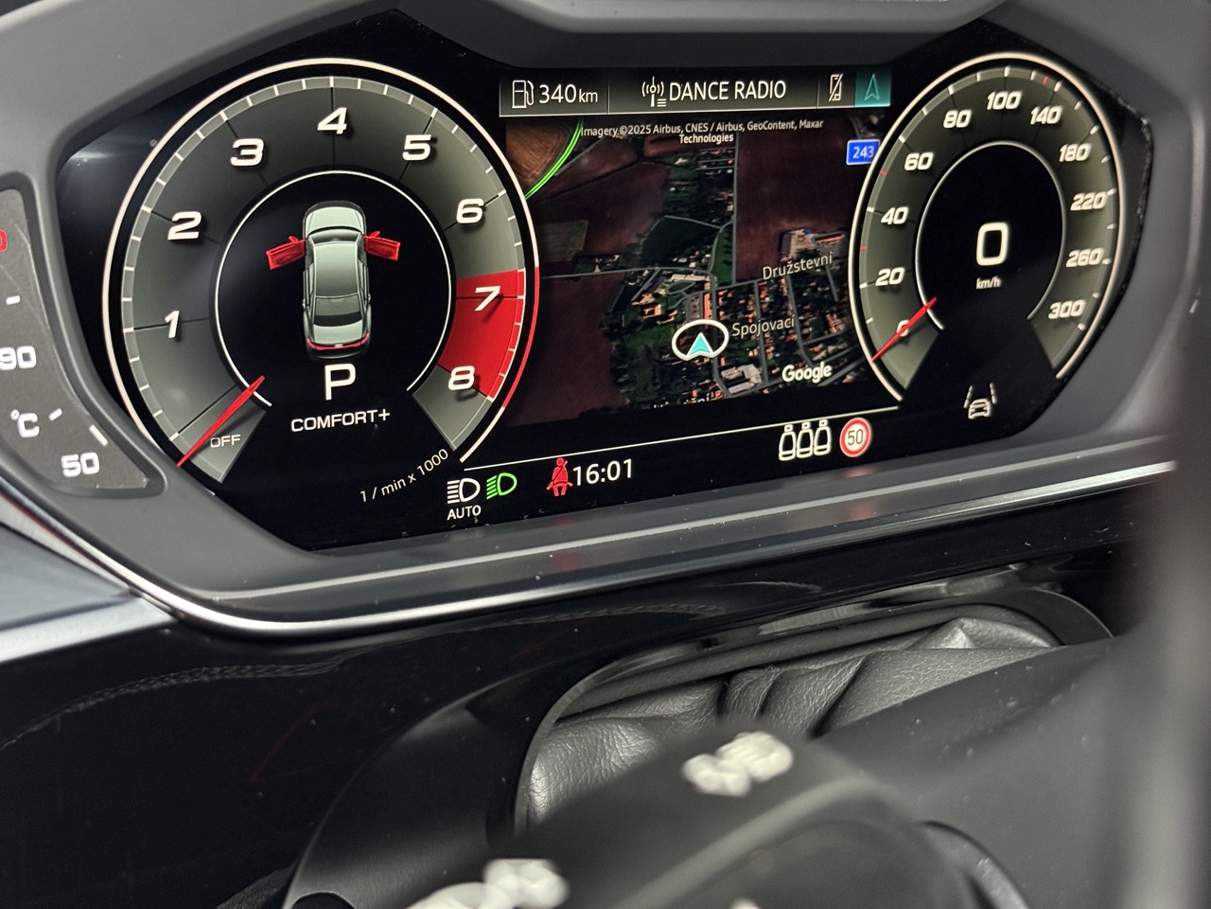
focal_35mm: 48
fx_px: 1679
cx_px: 606
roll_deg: -4.1
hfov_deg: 39.7
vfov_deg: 30.3
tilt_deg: -18.7
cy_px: 454
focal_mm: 6.76
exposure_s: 1/36
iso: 500
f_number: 1.78
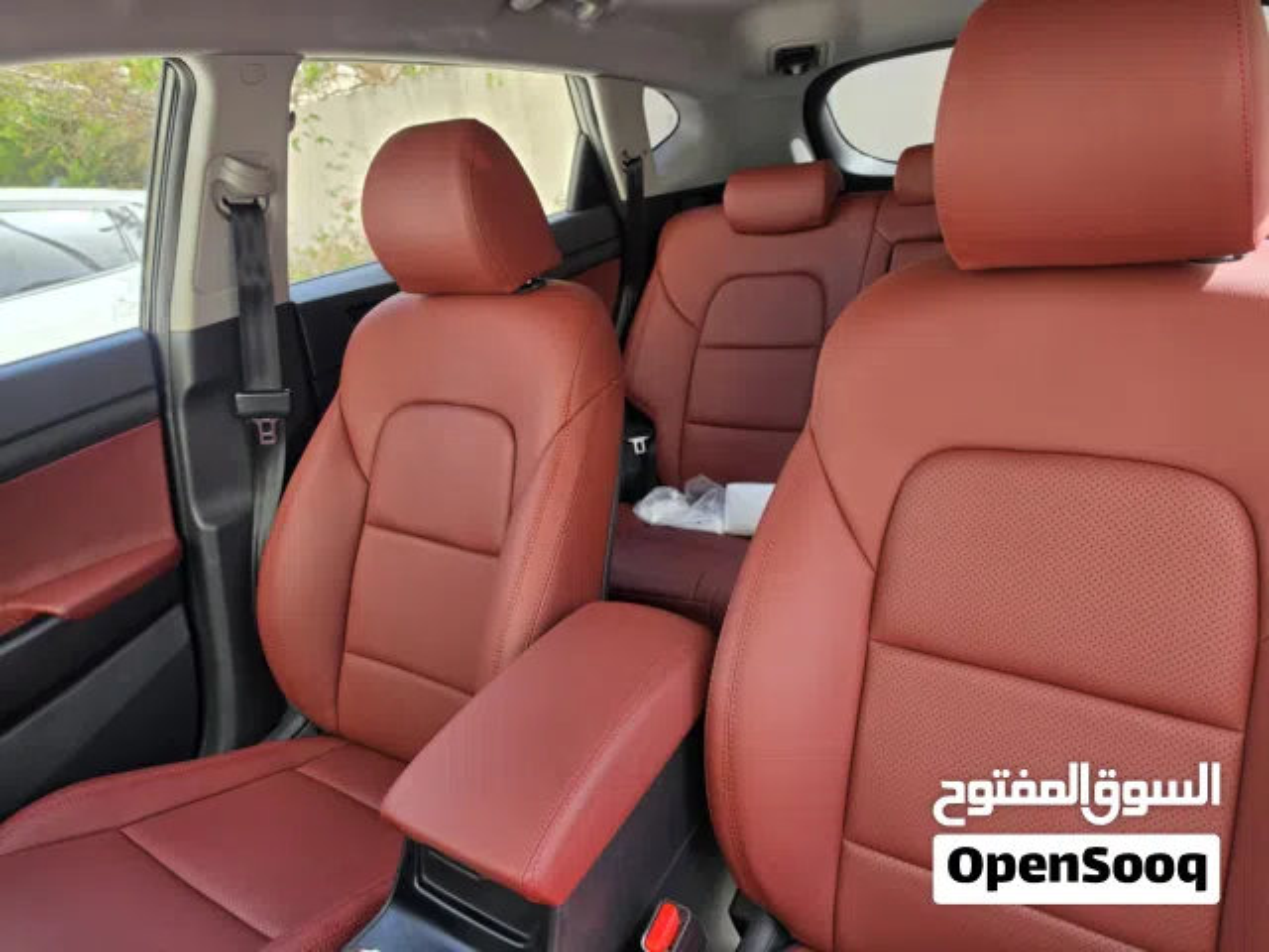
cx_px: 634
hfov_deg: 73.9
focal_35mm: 23
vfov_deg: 58.9
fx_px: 843
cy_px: 476
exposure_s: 1/359
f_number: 1.4
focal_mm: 6.5
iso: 32
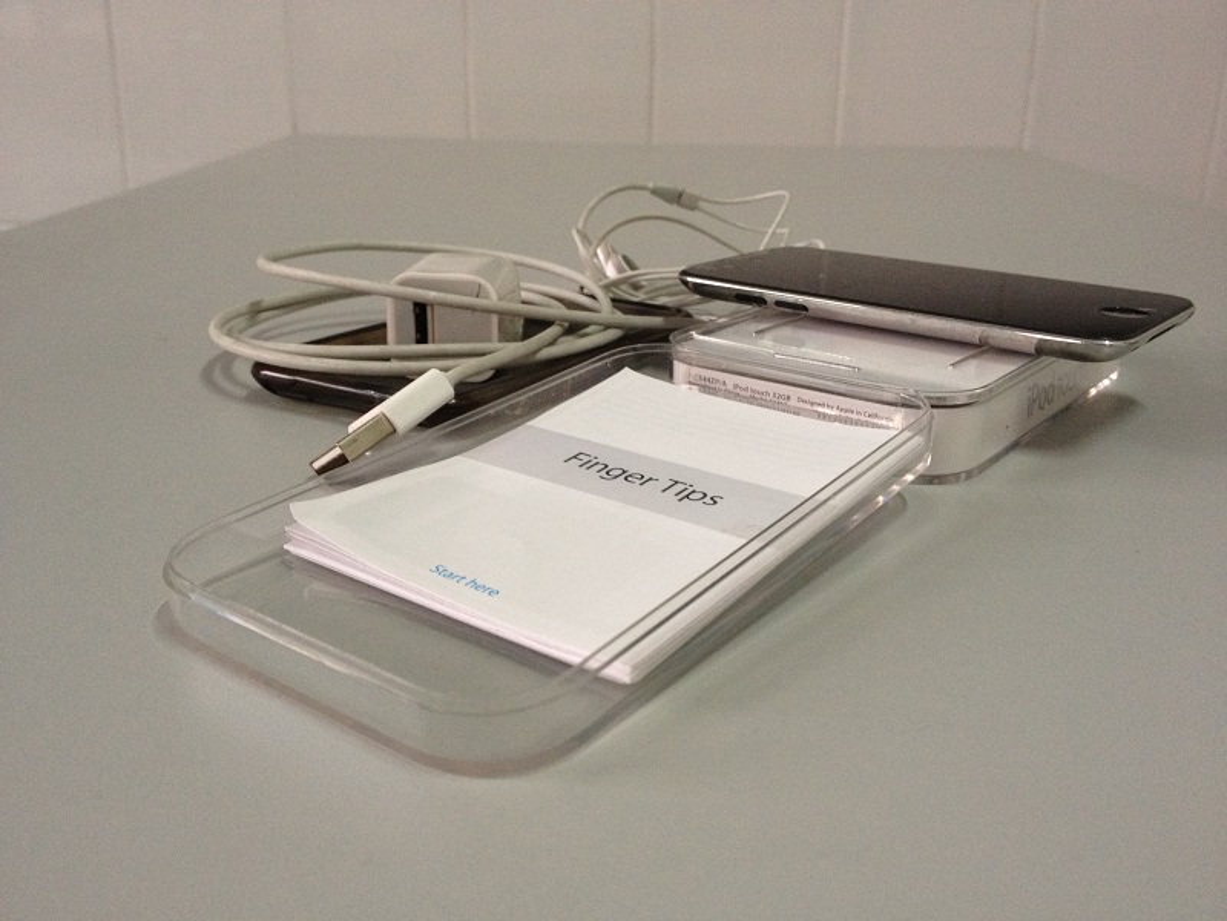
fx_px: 1241
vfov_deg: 40.7
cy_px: 460
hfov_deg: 52.6
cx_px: 614
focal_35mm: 35
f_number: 2.4
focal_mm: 4.28
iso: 160
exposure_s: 1/20
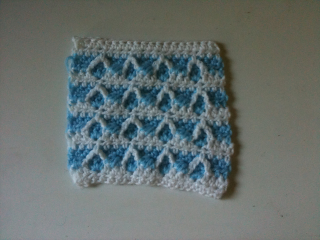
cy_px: 120
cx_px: 160
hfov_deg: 52.6
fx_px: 324
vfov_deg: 40.7
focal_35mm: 35
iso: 160
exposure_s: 1/15
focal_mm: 3.85
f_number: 2.8
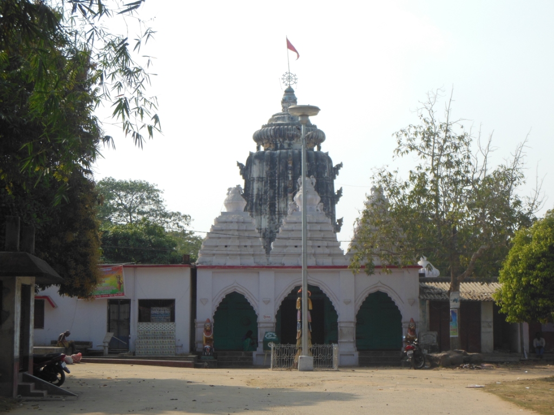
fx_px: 1216
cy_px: 208
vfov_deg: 19.4
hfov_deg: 25.7
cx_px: 277
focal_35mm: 76
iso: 125
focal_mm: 13.6
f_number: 4.4
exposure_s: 1/1000
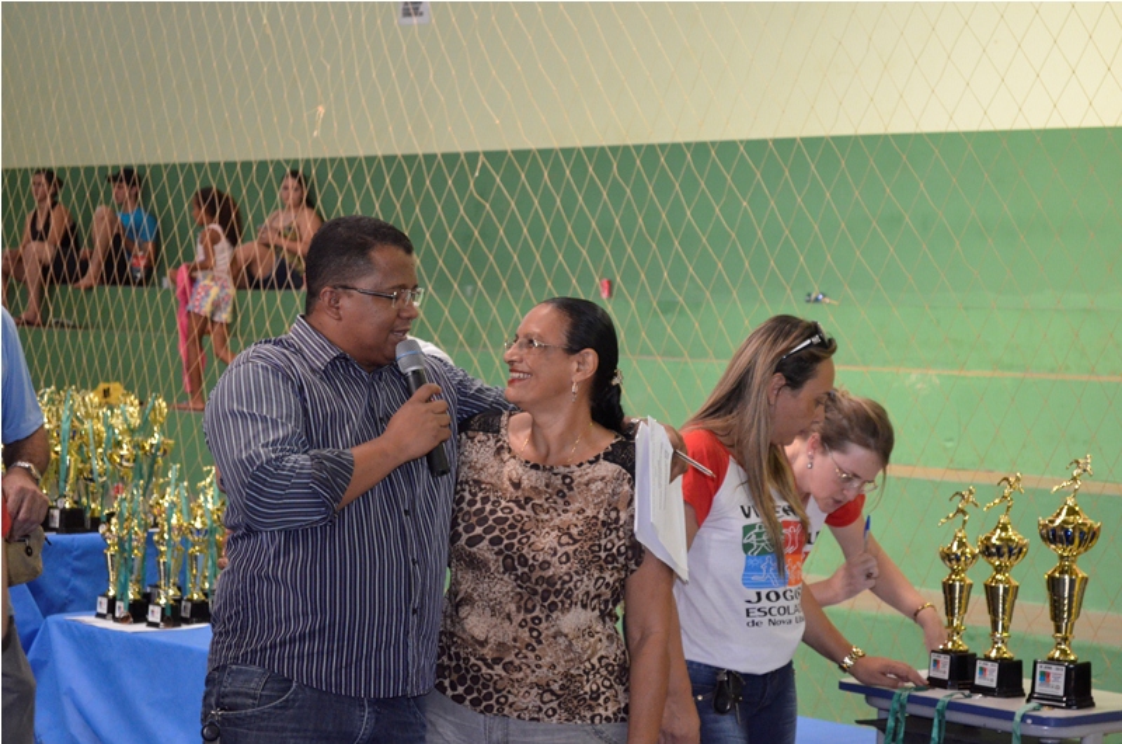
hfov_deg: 24.7
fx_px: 2566
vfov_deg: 16.5
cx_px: 561
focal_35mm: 82
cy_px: 372
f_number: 5.6
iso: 2200
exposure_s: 1/60
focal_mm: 55
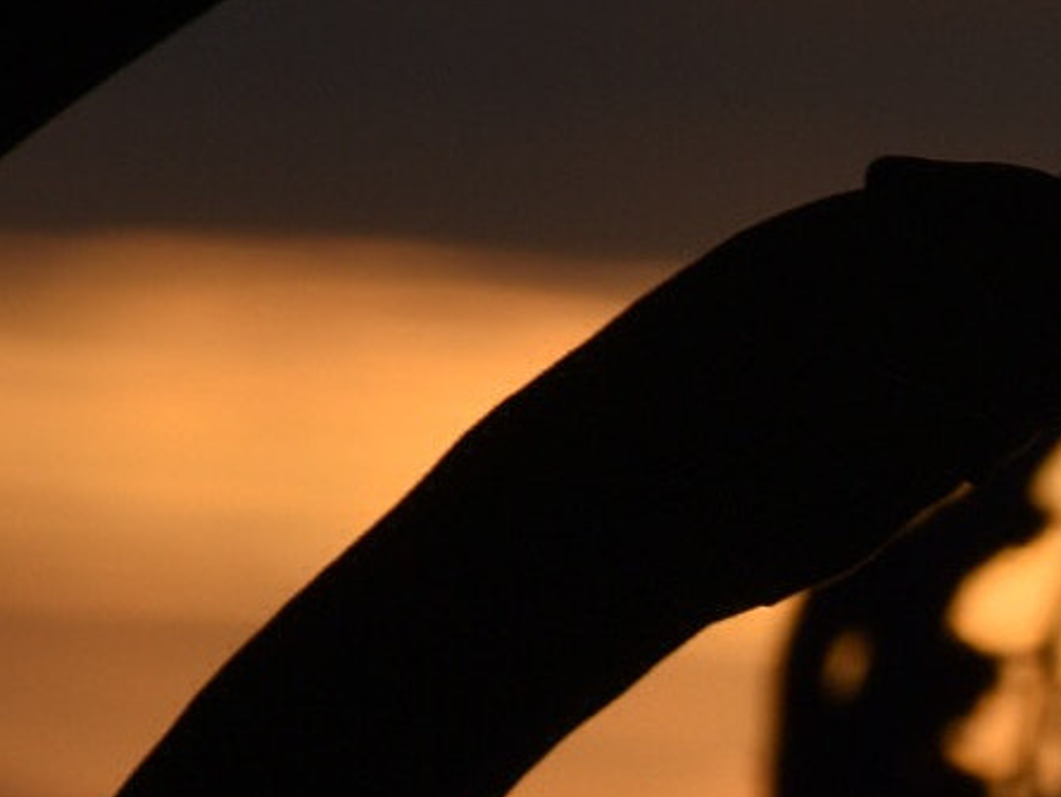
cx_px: 1078
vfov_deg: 2.1
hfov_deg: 2.7
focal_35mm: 724
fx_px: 22203
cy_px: 708
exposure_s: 1/125
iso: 125
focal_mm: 140
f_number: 11
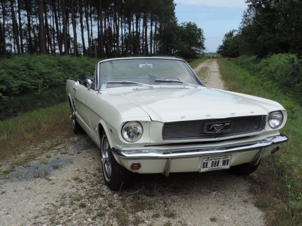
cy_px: 119
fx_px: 358
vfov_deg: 35.1
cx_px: 153
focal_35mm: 41
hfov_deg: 45.8
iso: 80
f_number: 3.2
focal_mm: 5.8
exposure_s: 1/800
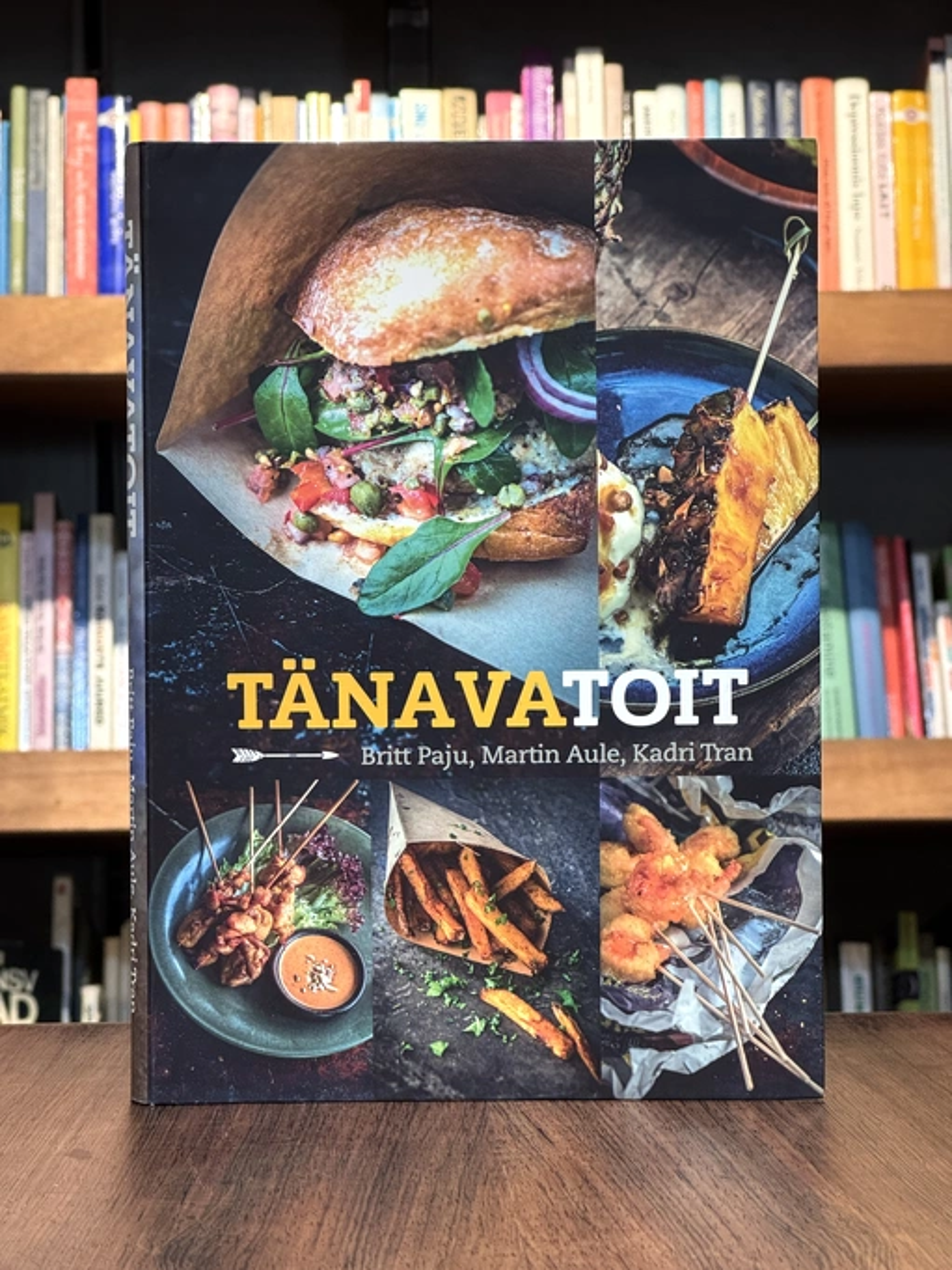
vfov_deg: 25.3
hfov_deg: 19.1
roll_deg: +0.1
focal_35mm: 77
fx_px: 2823
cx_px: 476
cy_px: 635
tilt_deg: +0.5
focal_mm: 9
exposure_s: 1/81
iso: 250
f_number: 2.8
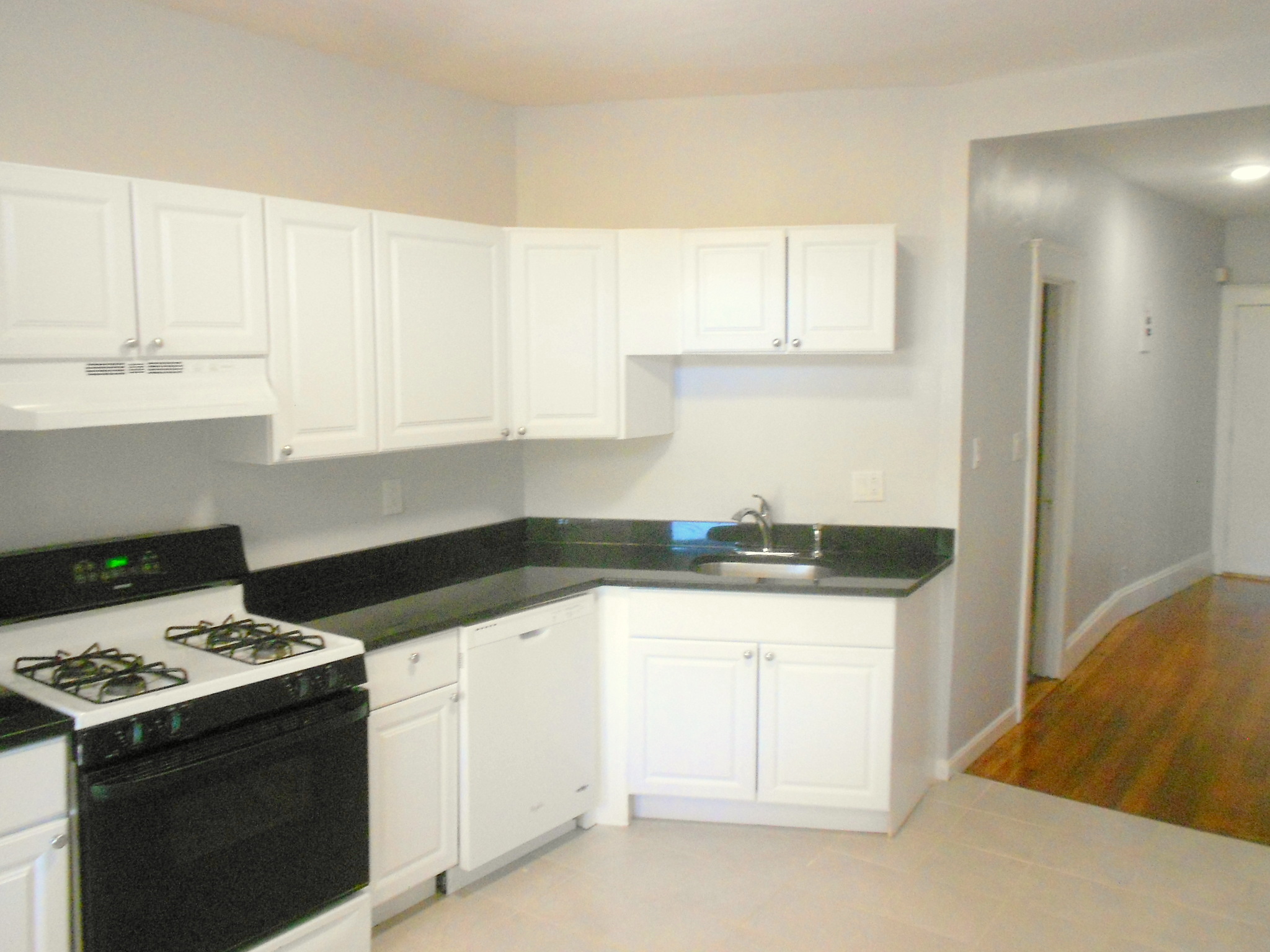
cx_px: 635
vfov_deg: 48.2
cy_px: 476
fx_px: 1064
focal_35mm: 29
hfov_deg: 61.7
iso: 400
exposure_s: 1/40
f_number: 3.4
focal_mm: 5.1
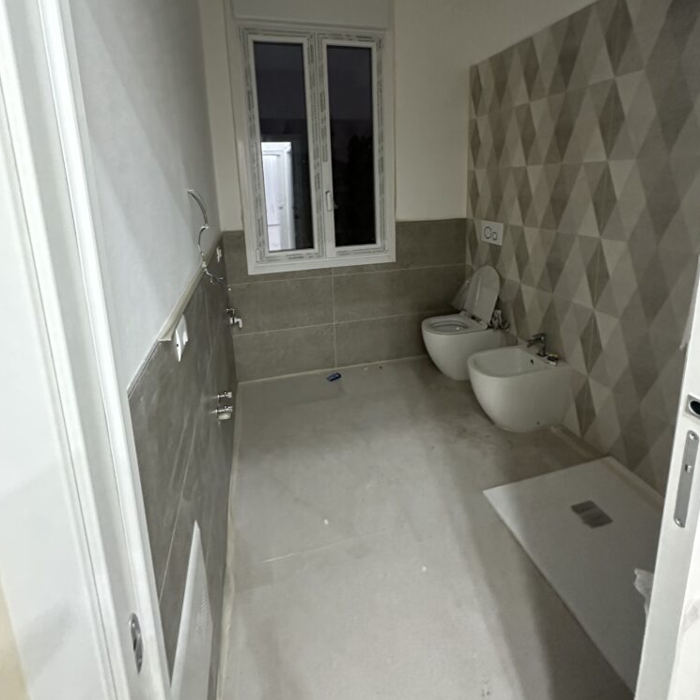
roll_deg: +1.3
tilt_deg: -11.4
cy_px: 255
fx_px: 389
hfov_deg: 84.0
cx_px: 352
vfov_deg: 82.1
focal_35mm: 17
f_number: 2.2
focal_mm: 2.22
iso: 1250
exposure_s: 1/53
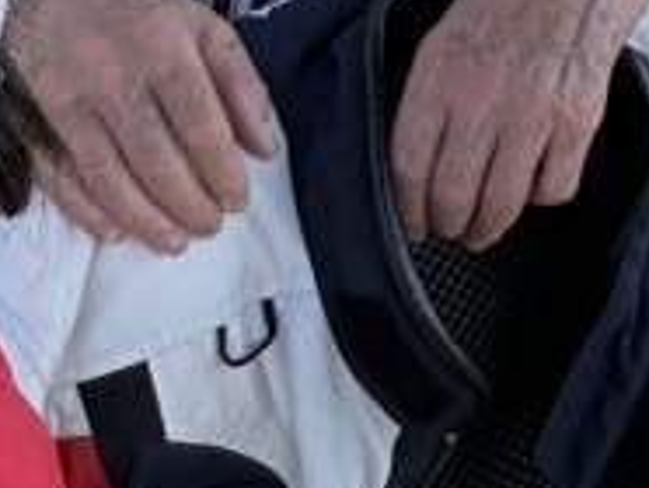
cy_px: -519
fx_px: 3098
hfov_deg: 11.9
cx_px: 495
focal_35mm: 165
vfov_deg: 8.5
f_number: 1.9
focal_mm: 2.69
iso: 25
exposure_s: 1/358
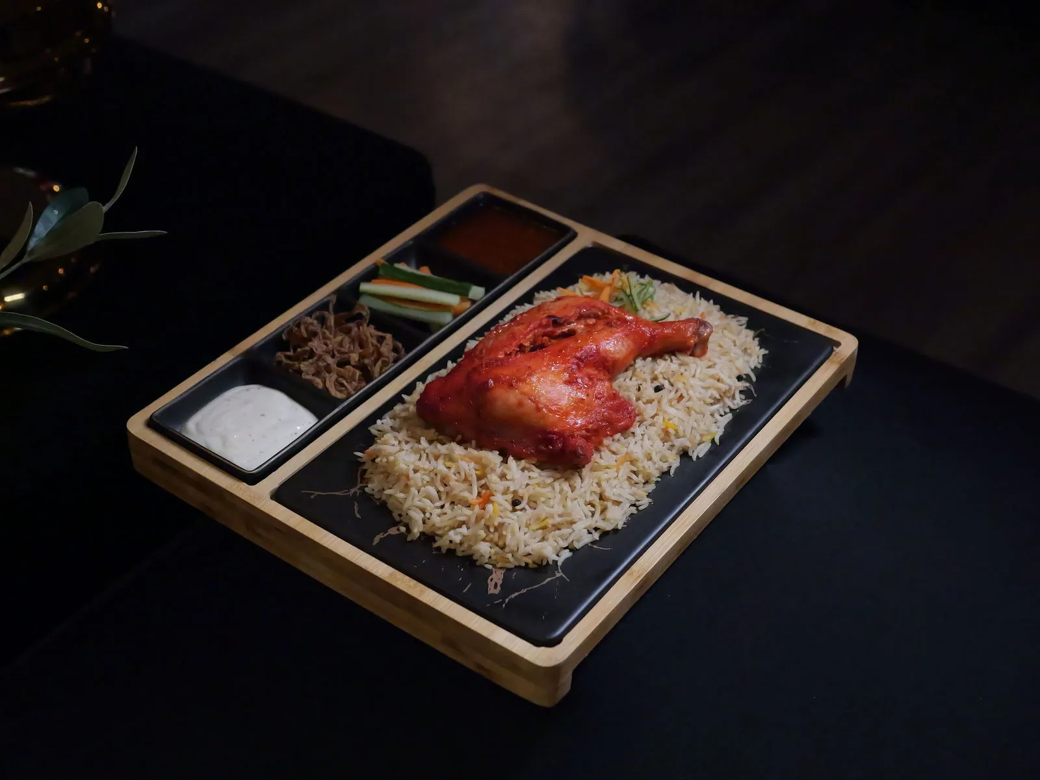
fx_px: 1503
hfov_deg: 38.2
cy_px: 390
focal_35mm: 50
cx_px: 520
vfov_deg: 29.1
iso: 8000
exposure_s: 1/1300
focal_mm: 25
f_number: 3.2
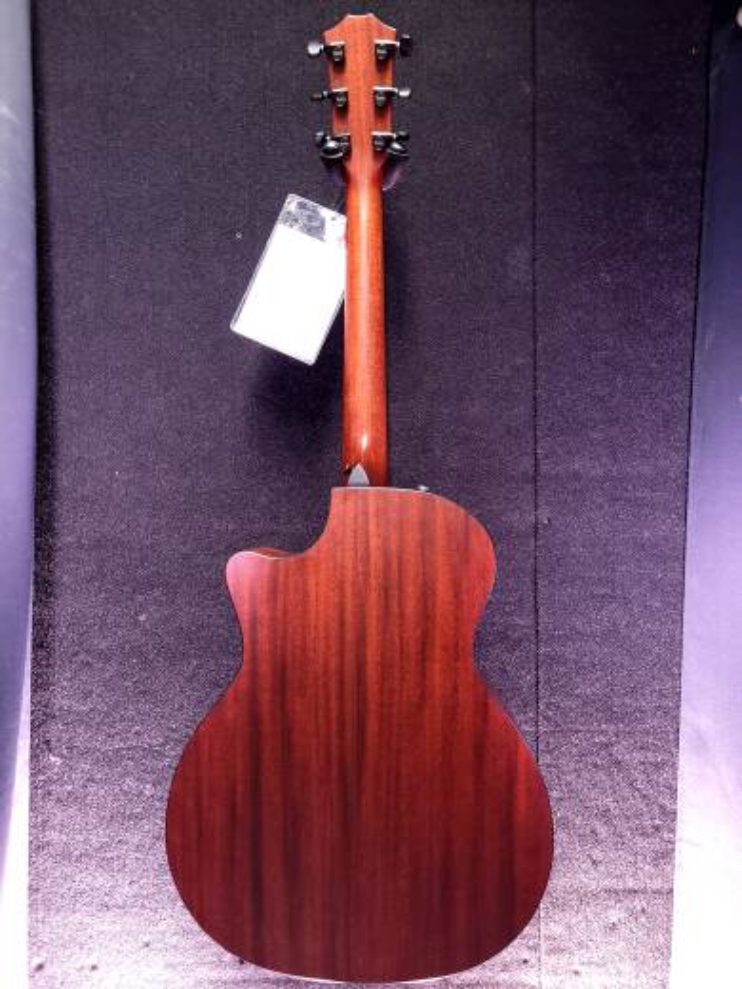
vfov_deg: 67.3
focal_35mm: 26
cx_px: 371
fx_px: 743
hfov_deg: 53.1
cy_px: 494
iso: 100
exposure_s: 1/3
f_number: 1.8
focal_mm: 5.4
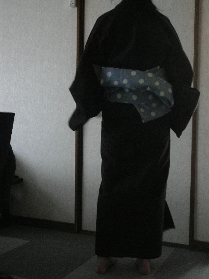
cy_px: 140
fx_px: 378
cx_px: 104
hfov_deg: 30.9
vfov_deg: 40.4
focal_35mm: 47
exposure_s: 1/25
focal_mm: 8.46
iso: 800
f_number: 4.6
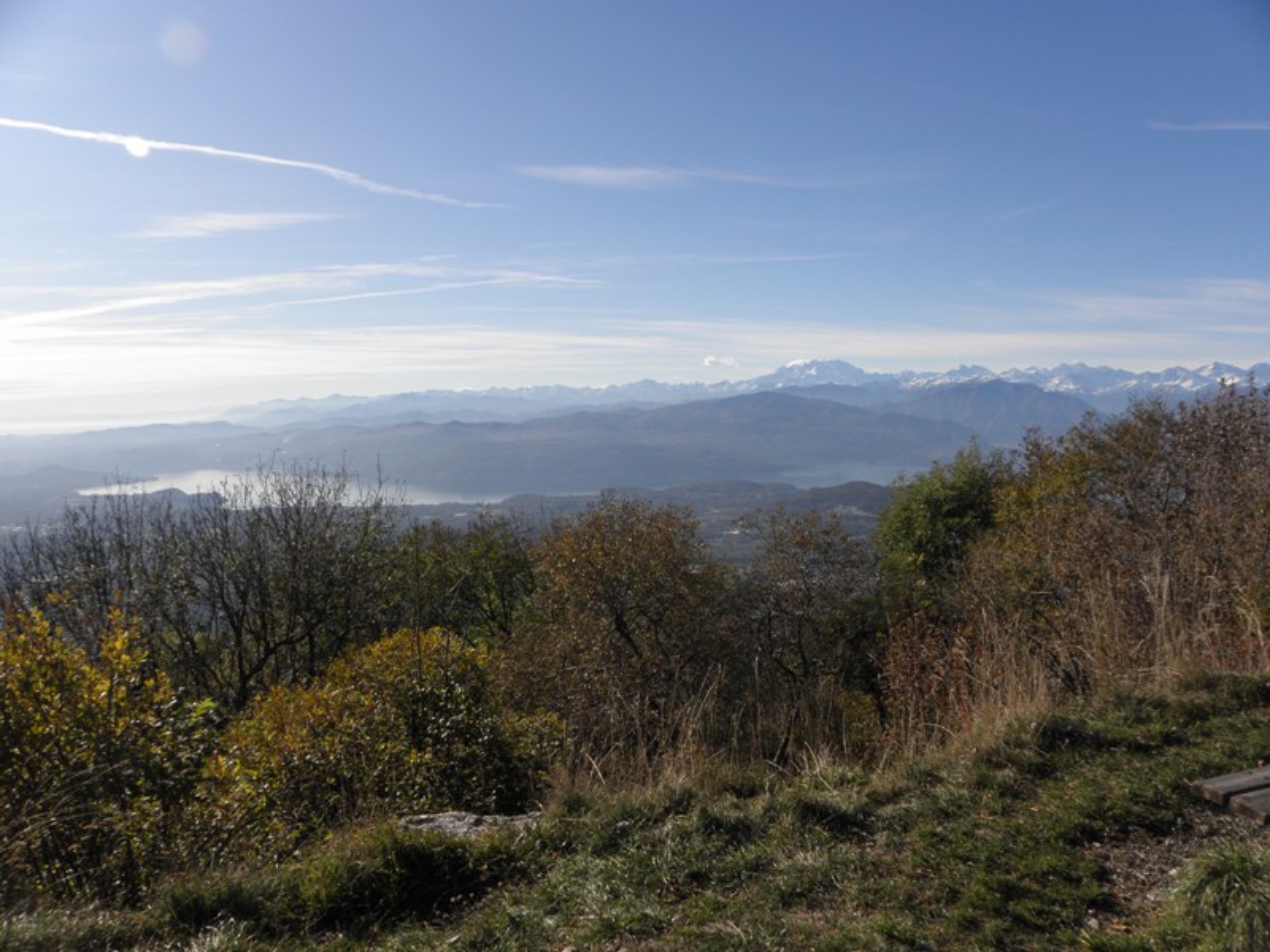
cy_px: 476
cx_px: 635
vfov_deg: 53.1
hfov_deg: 67.3
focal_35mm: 26
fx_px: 954
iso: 64
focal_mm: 4.6
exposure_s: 1/400
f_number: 5.6
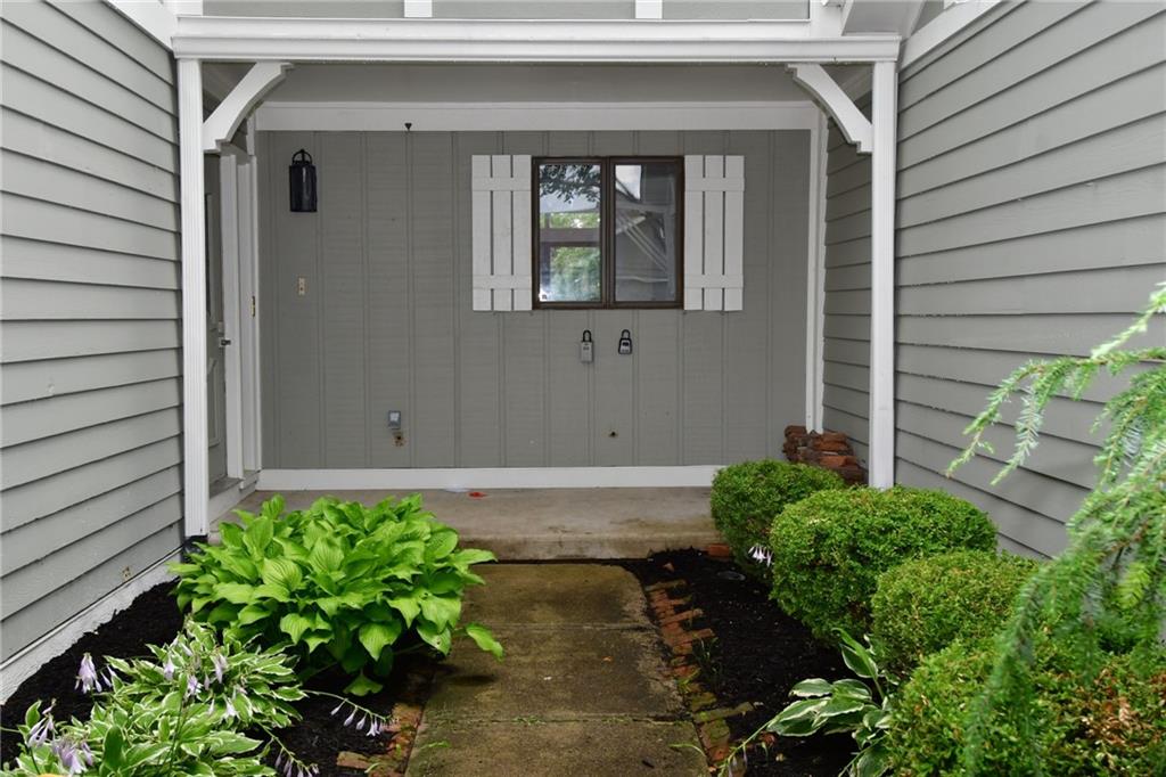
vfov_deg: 36.8
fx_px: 1166
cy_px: 388
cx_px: 583
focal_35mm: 36
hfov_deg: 53.1
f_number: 9
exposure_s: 1/320
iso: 200
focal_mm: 24
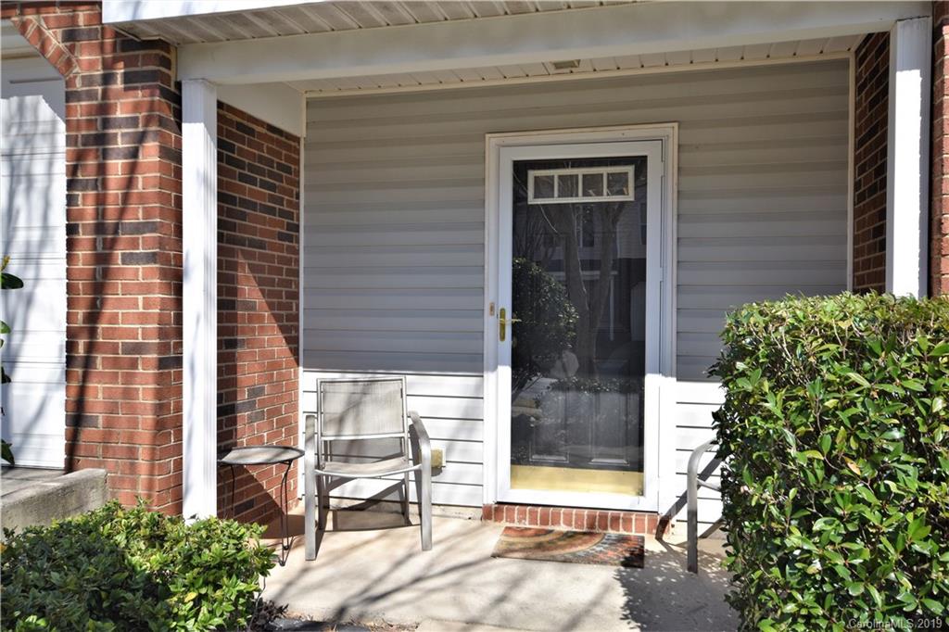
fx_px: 791
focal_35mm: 30
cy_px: 316
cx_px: 474
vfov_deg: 43.6
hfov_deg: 61.9
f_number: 8
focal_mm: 20
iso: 200
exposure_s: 1/250
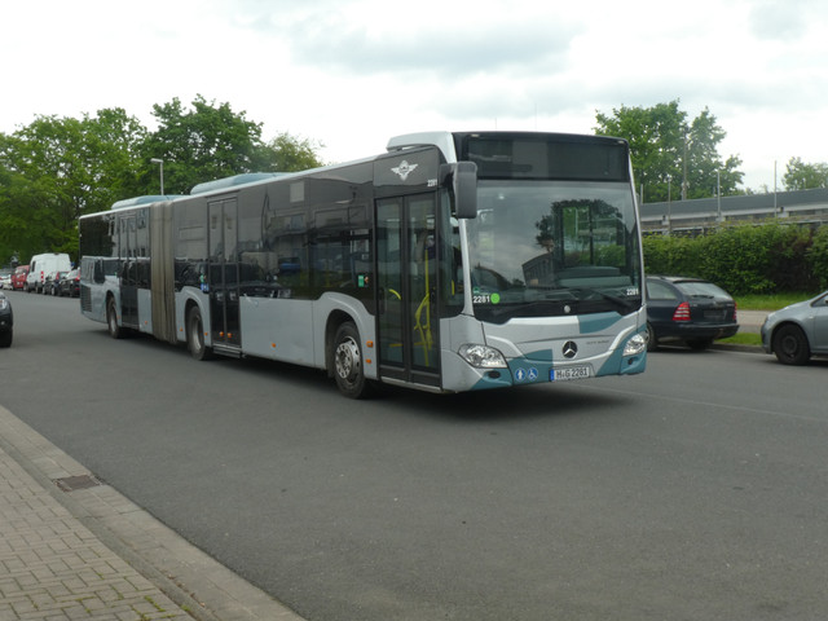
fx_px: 957
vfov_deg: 36.0
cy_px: 310
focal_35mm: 40
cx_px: 414
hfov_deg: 46.8
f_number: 3.8
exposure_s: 1/80
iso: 125
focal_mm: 7.2
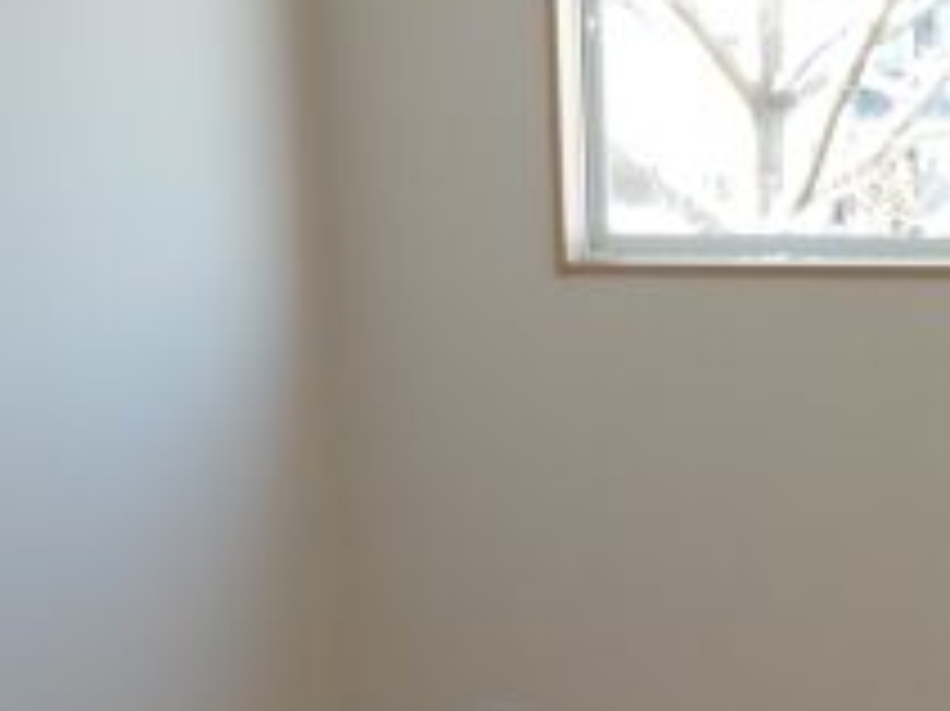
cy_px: 693
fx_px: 2743
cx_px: 1058
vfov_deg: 14.6
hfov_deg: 18.8
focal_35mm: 100
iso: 100
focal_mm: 5.5
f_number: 2.8
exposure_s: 1/50
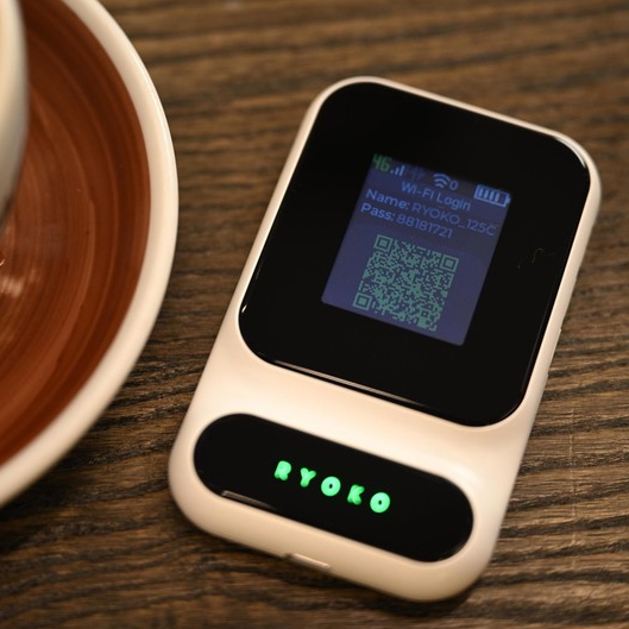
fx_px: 1850
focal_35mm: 90
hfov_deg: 19.3
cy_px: 316
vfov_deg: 19.3
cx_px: 316
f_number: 2.8
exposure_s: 1/125
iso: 500
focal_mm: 70
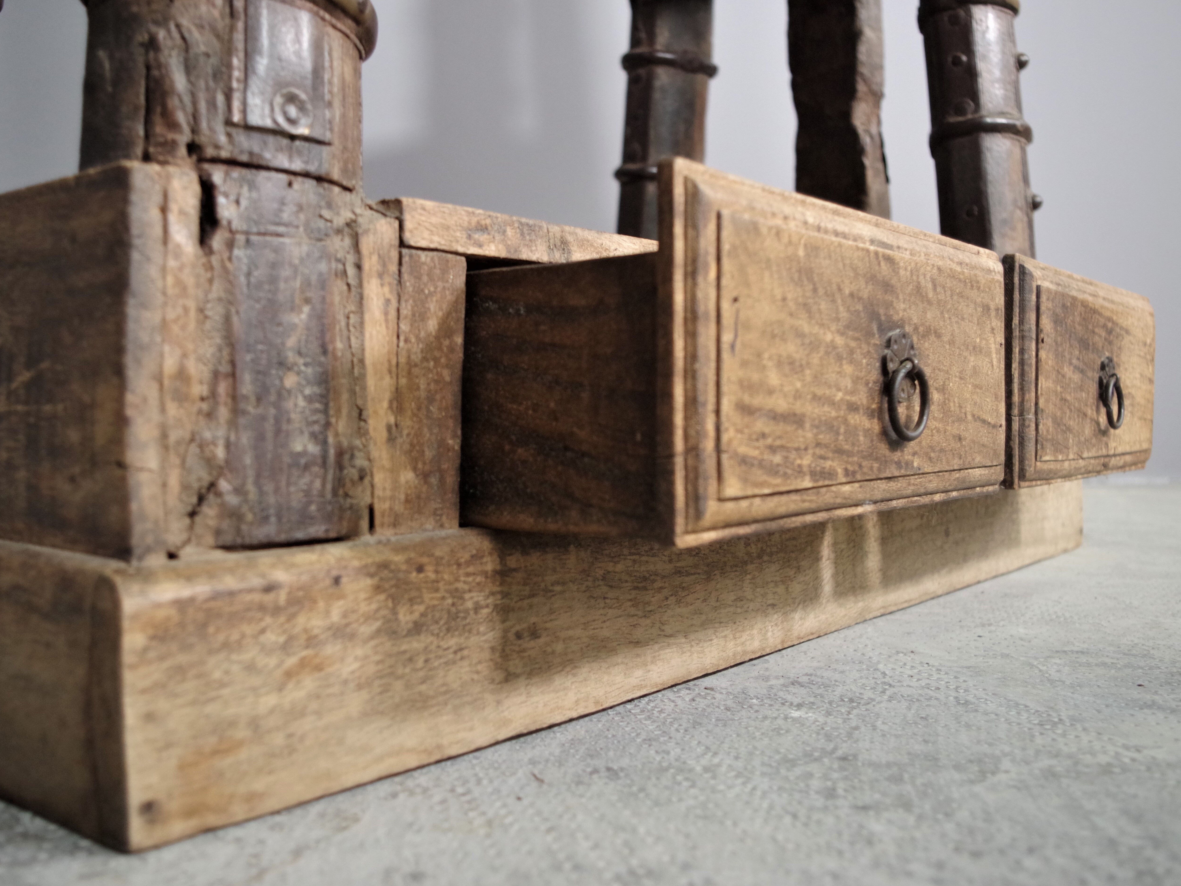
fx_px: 1126
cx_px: 538
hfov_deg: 55.3
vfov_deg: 42.9
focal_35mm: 33
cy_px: 445
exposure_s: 1/60
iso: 1600
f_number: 4
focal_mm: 20
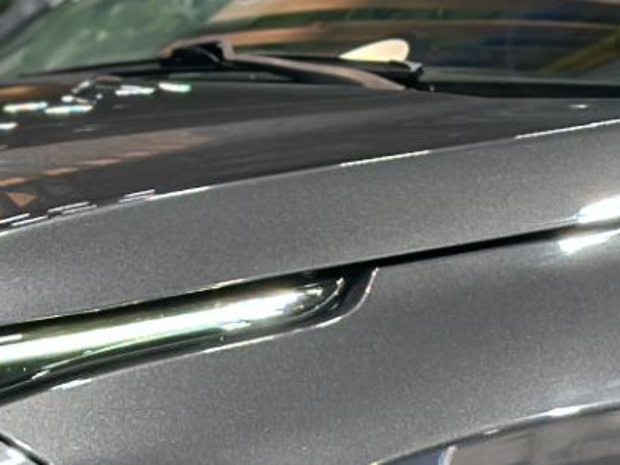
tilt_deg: -10.5
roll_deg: +0.4
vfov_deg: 6.1
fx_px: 4246
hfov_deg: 8.3
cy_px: 890
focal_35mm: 237
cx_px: 123
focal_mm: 6.86
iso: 125
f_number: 1.78
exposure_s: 1/60
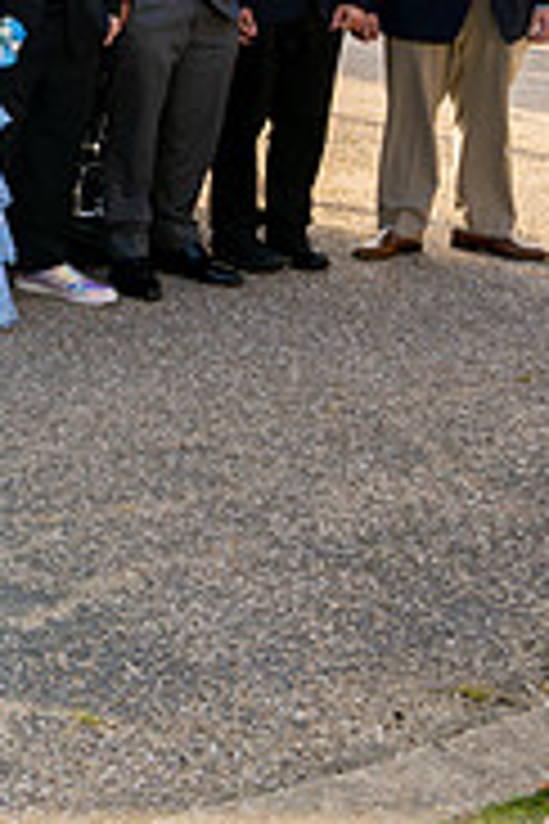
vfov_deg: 25.4
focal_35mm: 76
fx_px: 1738
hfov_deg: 14.3
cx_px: -612
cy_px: 7
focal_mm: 24
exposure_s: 1/200
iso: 320
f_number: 5.6
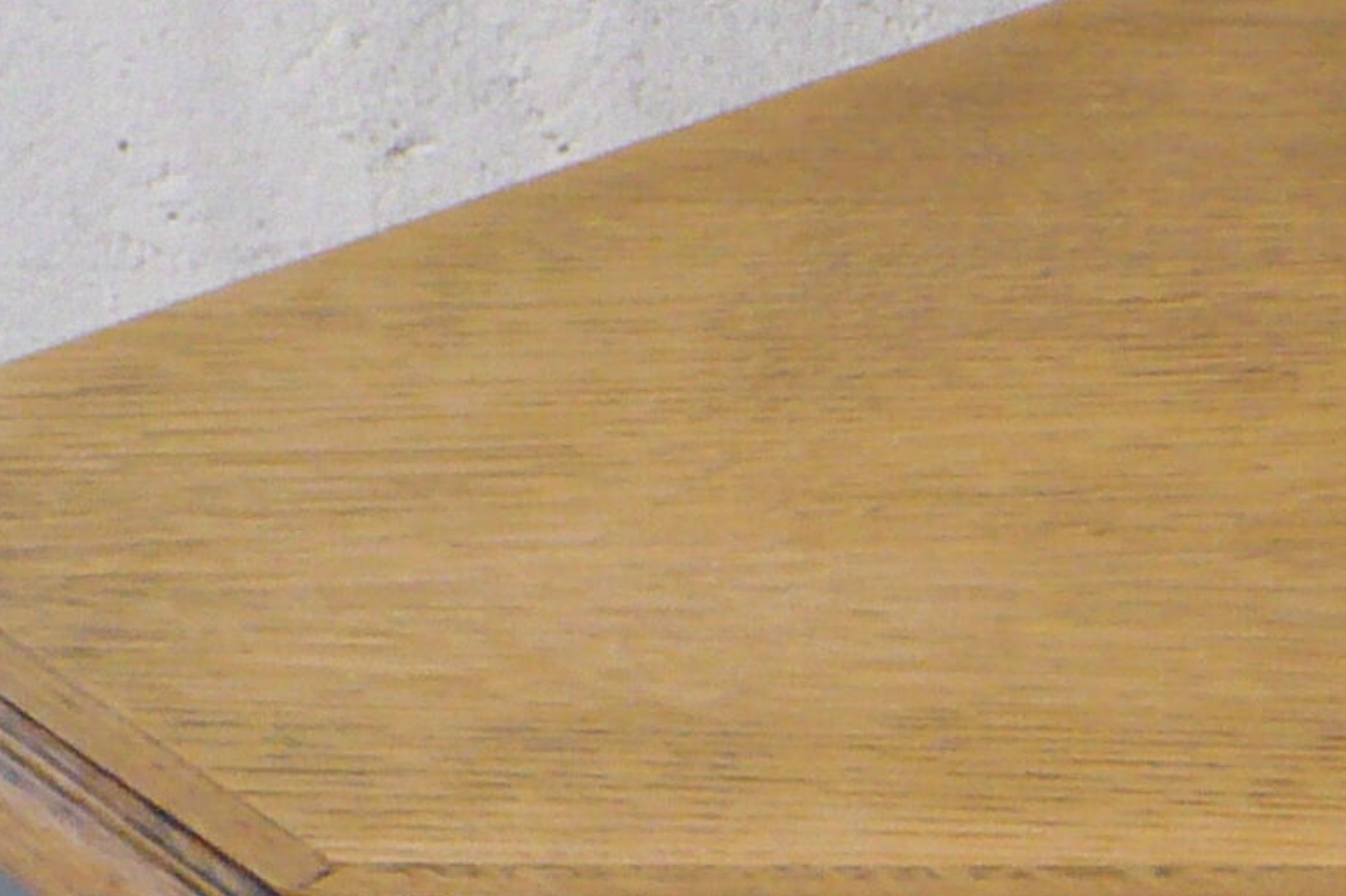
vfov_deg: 8.9
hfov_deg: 12.7
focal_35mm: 153
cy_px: 976
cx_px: 2015
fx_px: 5719
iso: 200
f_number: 2.8
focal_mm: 6.1
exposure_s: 1/13
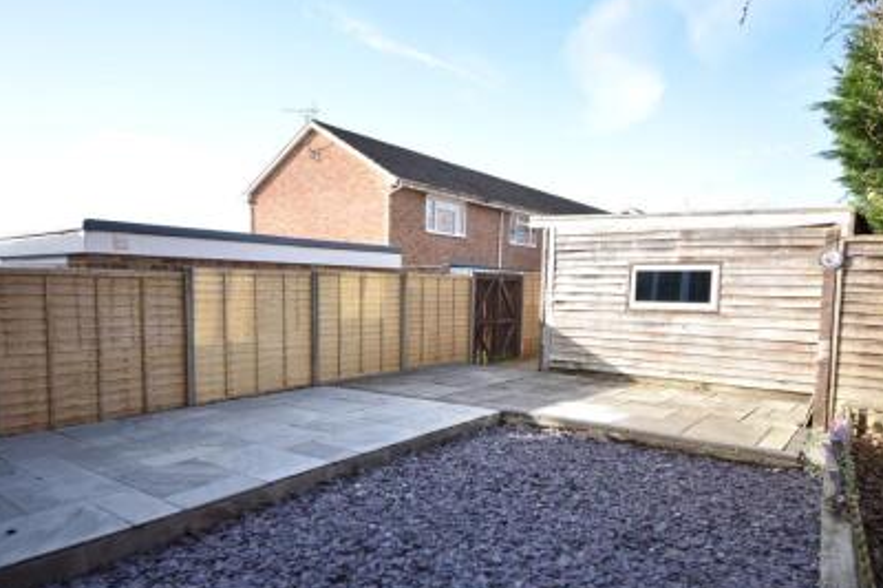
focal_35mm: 25
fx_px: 613
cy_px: 333
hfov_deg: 71.5
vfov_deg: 51.1
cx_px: 413
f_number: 5.6
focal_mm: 14
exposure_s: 1/100
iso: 100
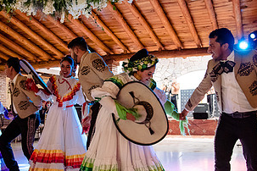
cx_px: 104
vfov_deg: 29.2
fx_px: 328
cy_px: 98
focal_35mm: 46
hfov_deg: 42.6
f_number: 4
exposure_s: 1/250
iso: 5000
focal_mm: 24
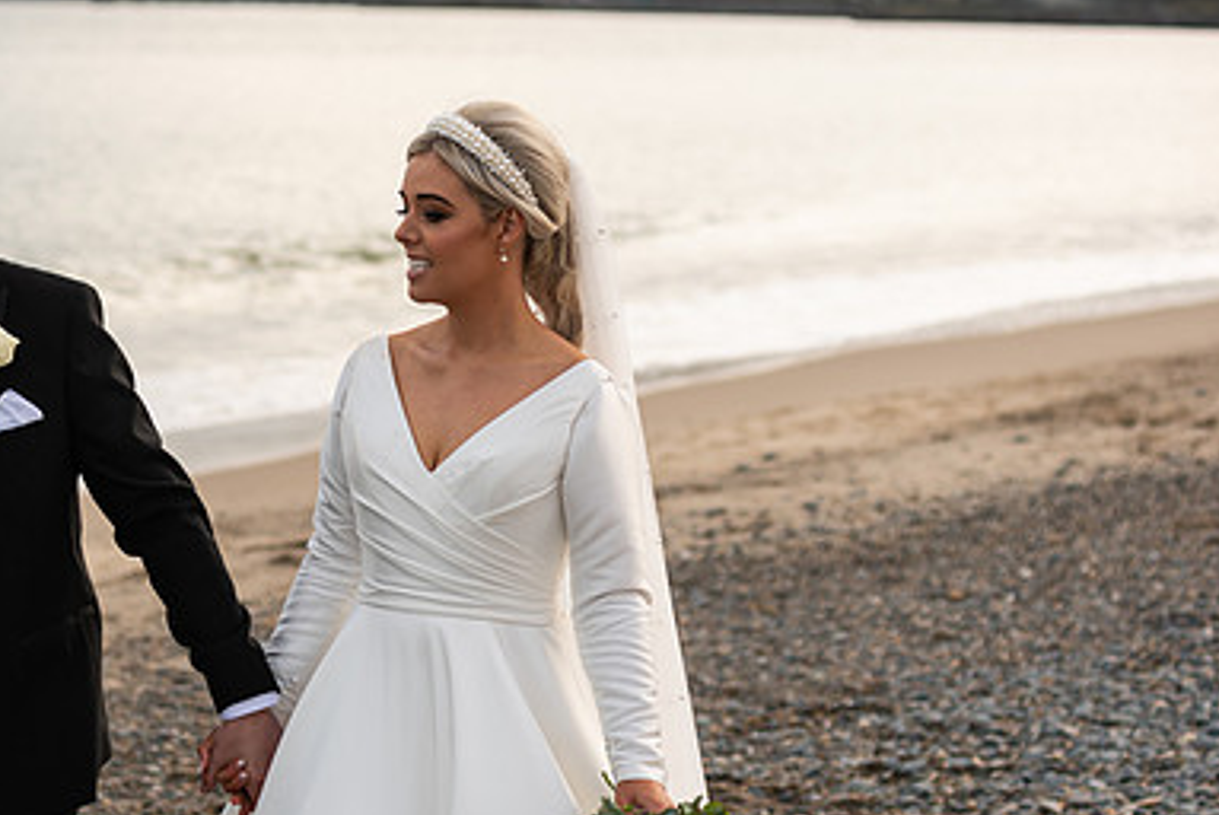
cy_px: 482
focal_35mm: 121
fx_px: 4100
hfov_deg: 16.8
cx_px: 321
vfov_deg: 11.3
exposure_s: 1/200
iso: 80
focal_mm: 80
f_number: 3.5
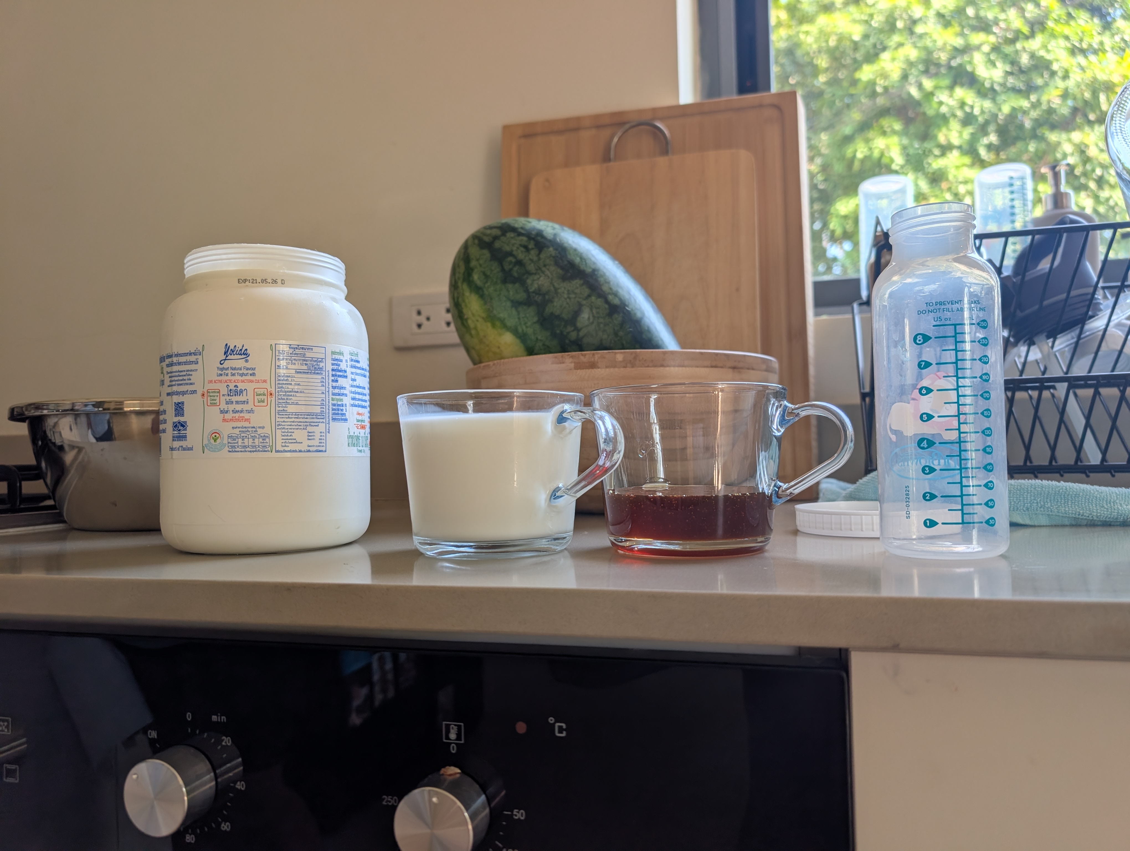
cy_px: 426
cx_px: 565
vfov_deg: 56.9
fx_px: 785
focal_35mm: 24
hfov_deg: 71.5
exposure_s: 1/445
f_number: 1.68
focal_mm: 6.9
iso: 20
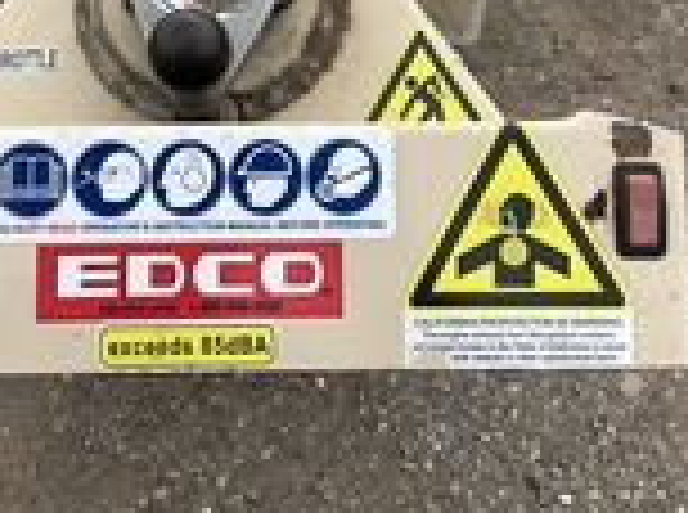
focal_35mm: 76
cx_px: 288
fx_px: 1507
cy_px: -14
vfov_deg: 18.7
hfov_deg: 25.7
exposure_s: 1/997
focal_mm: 3
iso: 25
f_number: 1.8
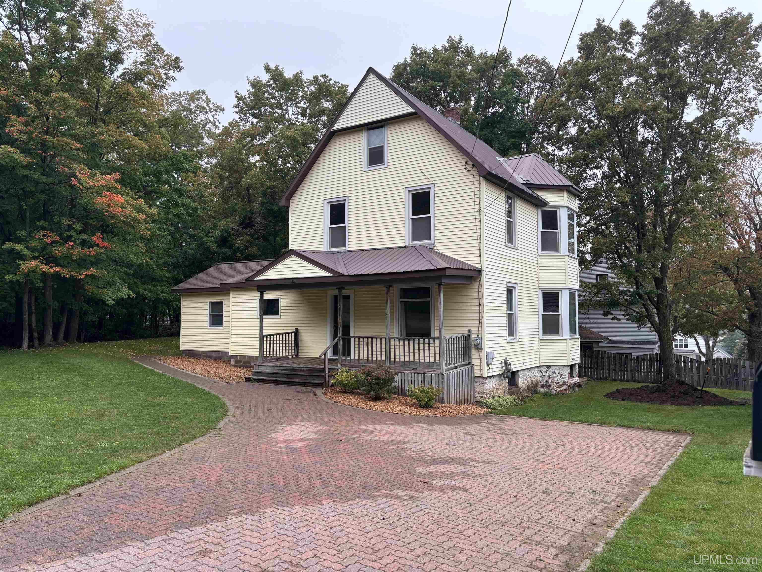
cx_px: 381
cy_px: 286
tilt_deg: +3.1
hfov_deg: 67.3
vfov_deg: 53.1
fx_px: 572
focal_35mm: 26
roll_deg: -0.1
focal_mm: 5.96
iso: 40
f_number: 1.6
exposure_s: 1/187
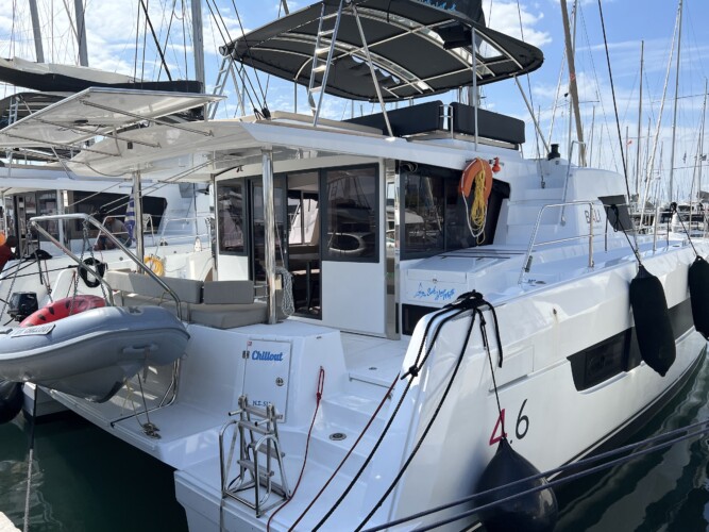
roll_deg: -0.2
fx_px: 532
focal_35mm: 26
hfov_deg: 67.3
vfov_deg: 53.0
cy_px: 266
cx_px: 354
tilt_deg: -4.4
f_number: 1.5
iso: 50
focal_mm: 5.7
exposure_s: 1/4115
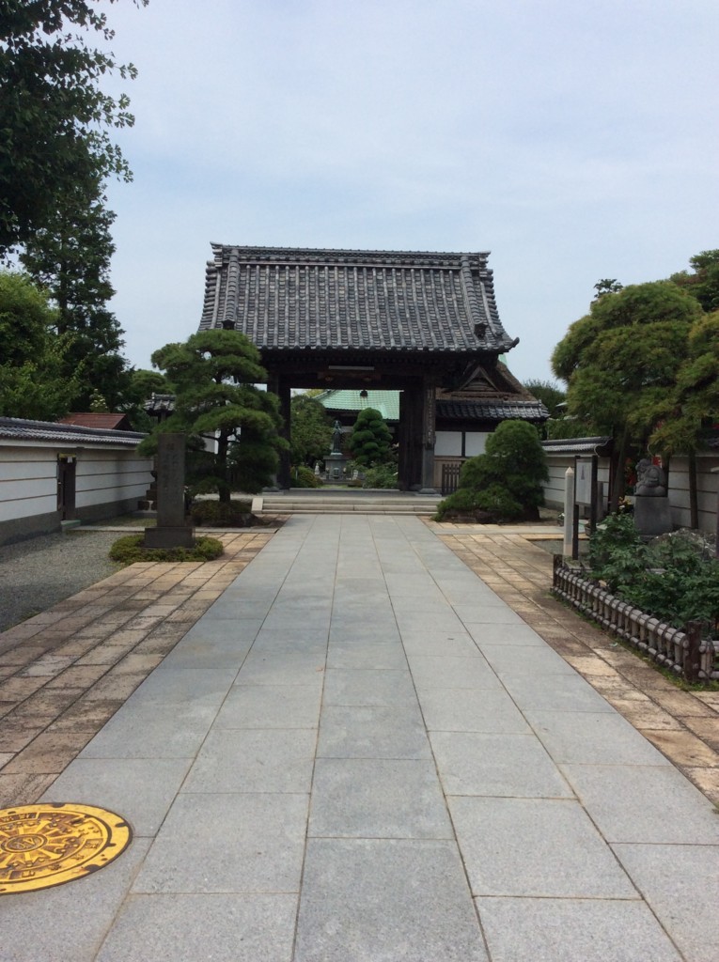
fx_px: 888
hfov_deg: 44.1
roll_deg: -0.9
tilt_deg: -2.5
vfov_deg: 56.9
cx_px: 360
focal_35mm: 32
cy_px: 481
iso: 32
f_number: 2.4
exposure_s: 1/2488
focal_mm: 3.3
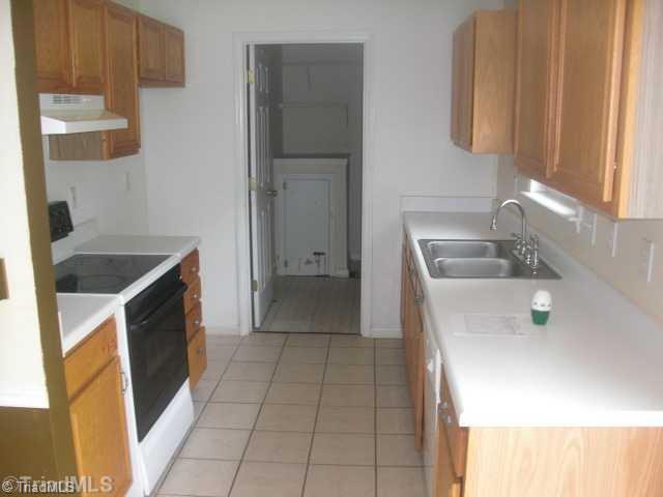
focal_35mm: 36
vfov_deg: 39.7
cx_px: 332
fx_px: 690
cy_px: 248
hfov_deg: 51.4
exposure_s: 1/60
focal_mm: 6.3
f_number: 2.8
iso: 200
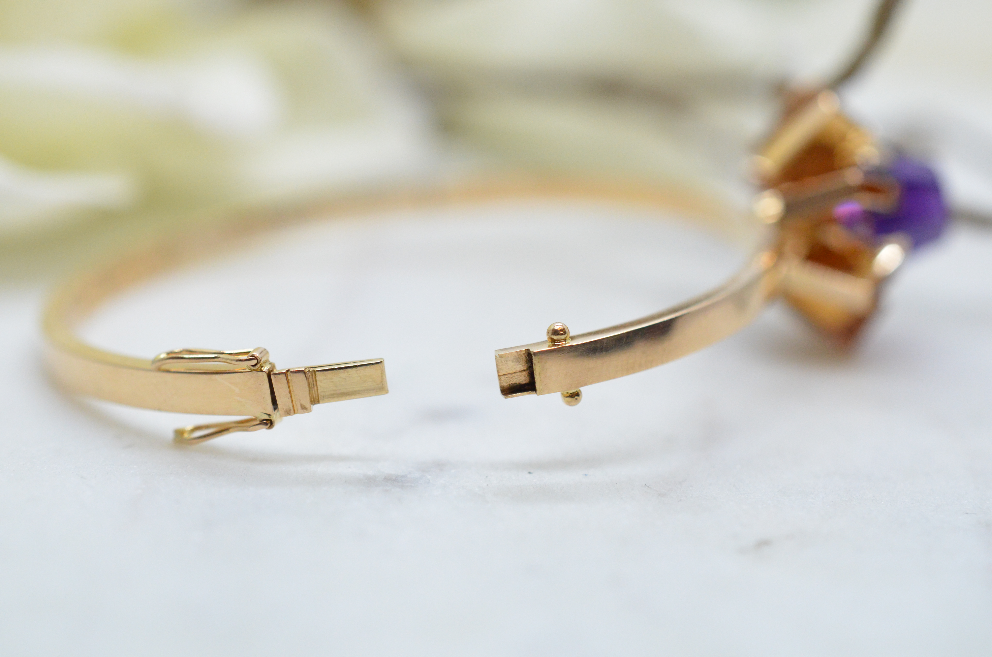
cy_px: 328
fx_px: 1650
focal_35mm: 60
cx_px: 496
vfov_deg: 22.5
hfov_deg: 33.5
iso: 3200
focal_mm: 40
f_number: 5
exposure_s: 1/1250
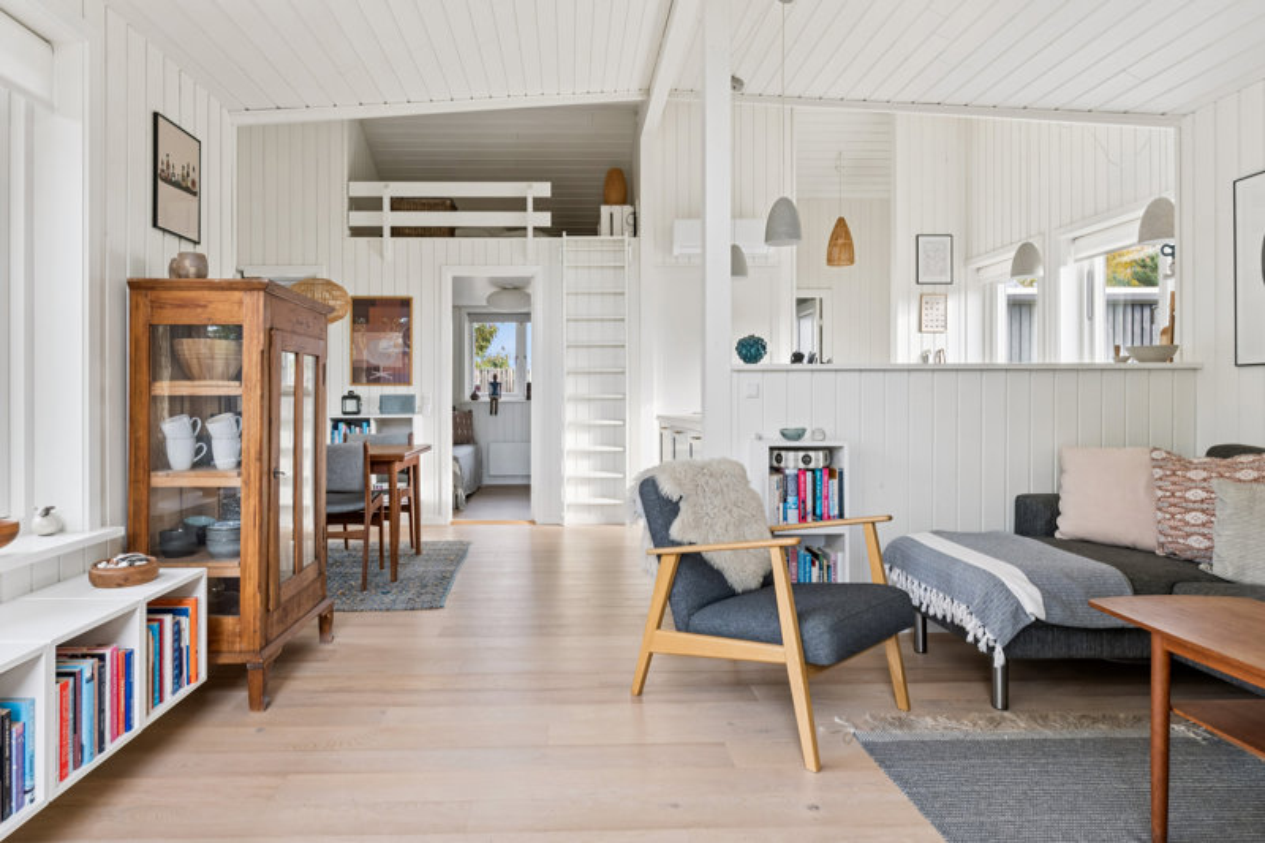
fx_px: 738
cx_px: 632
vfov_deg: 59.5
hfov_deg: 81.2
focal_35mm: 21
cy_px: 422
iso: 200
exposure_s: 1/60
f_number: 8
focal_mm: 14
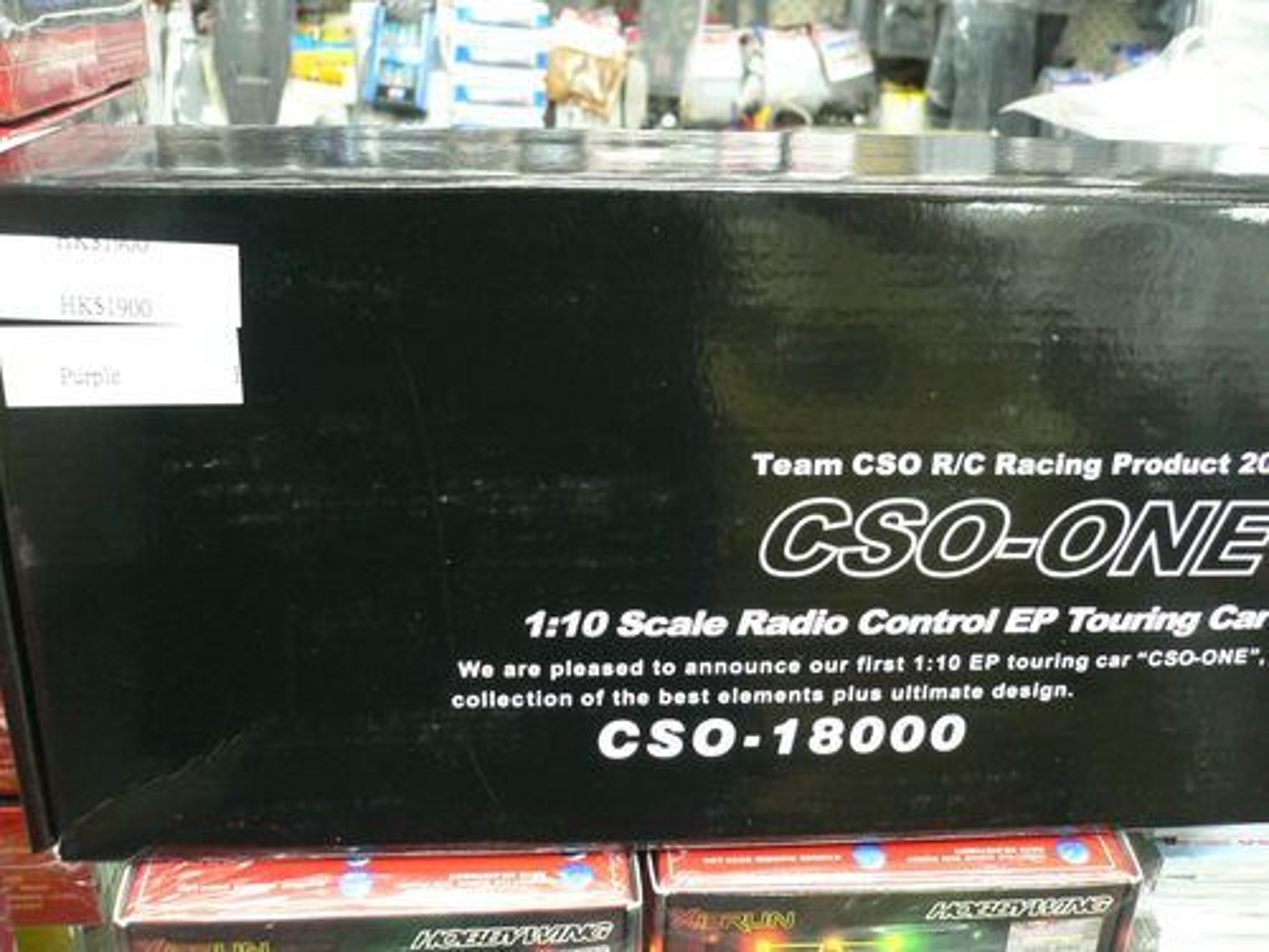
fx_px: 1283
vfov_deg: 40.7
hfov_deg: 52.6
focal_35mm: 35
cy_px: 476
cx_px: 634
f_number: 2.8
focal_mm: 5.8
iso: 200
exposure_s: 1/8
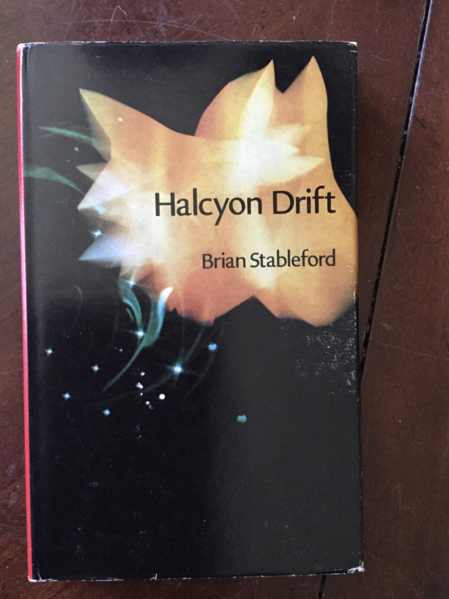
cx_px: 228
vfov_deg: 53.9
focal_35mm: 34
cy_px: 320
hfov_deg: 41.8
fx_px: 588
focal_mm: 3.3
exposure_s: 1/15
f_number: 2.4
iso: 250
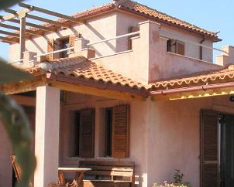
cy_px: 127
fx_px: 499
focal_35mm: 72
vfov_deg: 21.2
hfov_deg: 25.3
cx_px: 224
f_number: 10
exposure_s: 1/80
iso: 64
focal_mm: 6.6
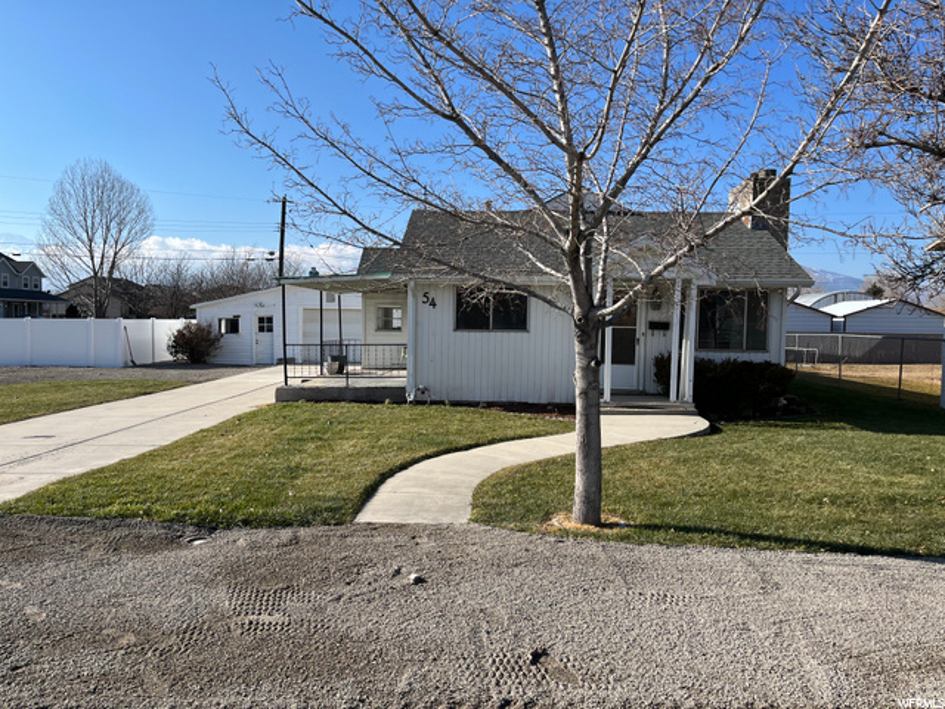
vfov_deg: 53.1
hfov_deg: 67.3
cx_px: 472
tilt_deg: -3.8
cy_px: 354
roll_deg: -0.6
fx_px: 710
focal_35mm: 26
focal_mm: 5.1
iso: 50
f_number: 1.6
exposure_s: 1/3623
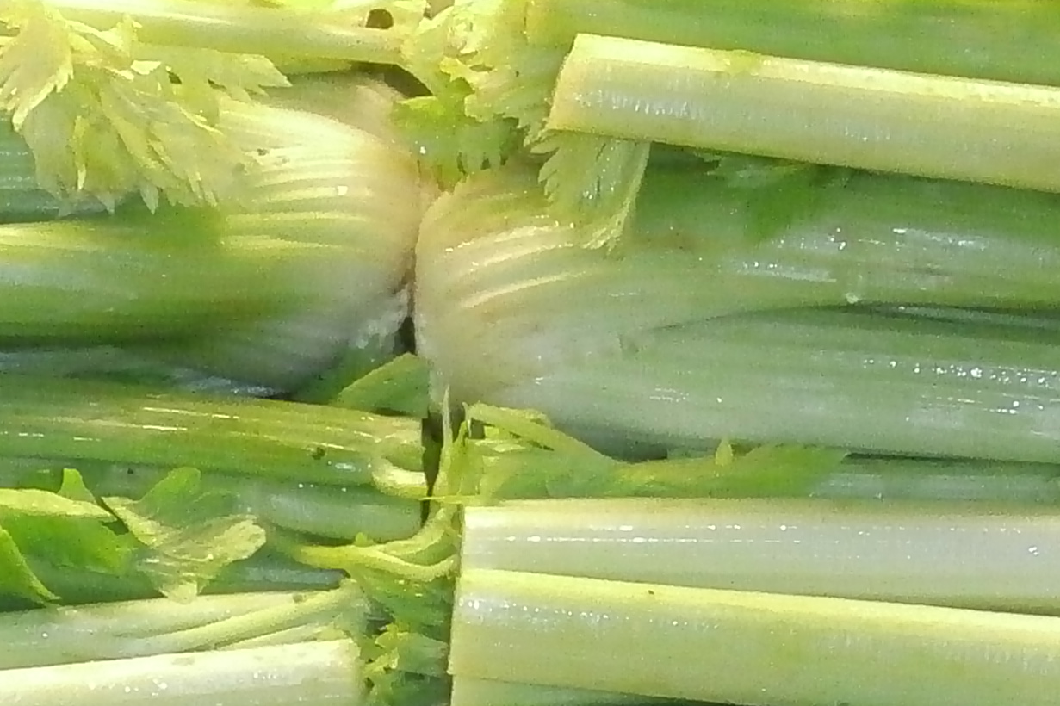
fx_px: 4356
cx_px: 448
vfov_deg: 9.0
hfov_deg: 13.9
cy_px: 1101
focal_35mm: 148
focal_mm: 6.67
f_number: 3.9
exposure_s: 1/40
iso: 800
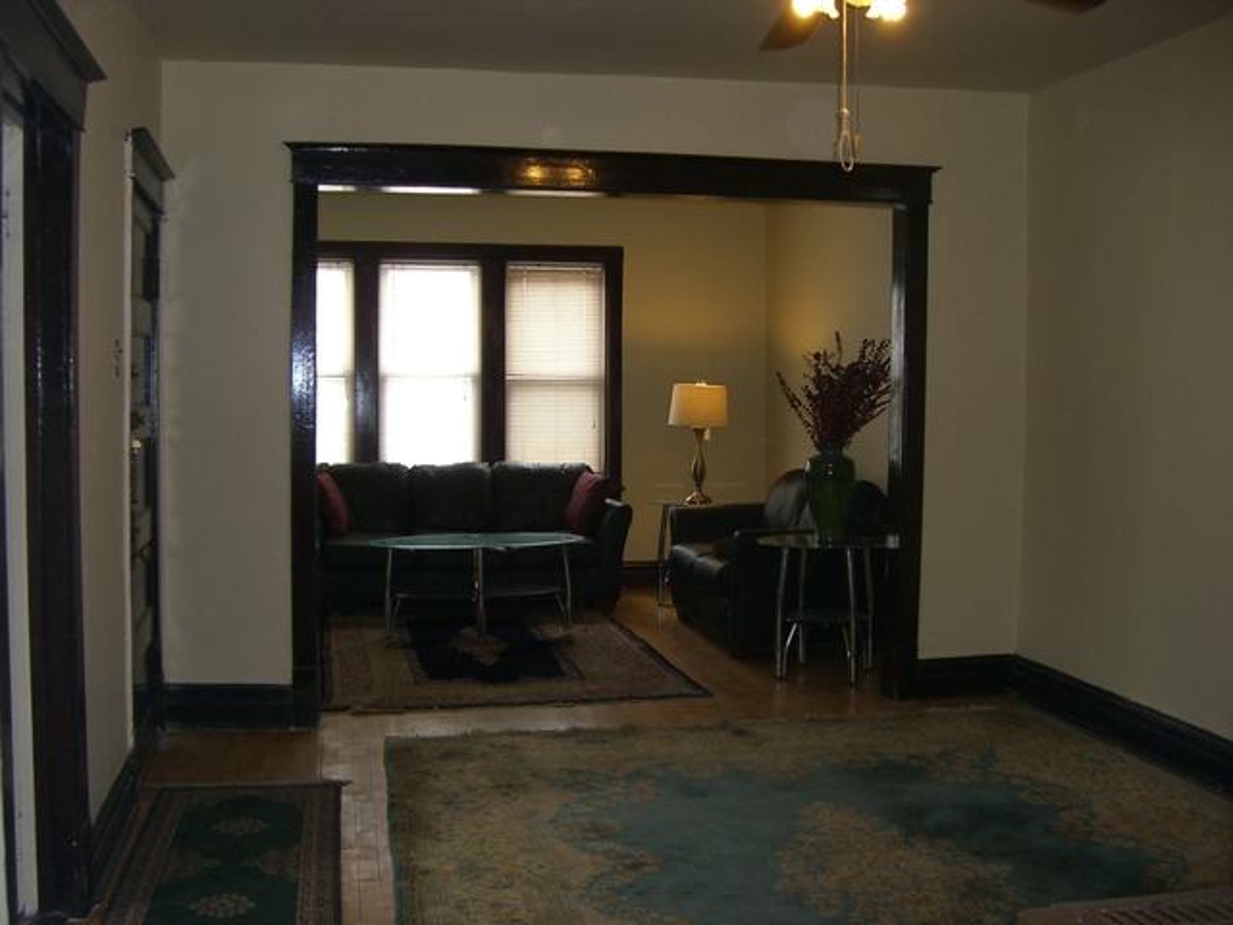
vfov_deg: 37.7
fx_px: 1354
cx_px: 616
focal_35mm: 38
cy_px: 462
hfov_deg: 49.0
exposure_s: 1/60
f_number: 2.7
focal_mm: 6.2
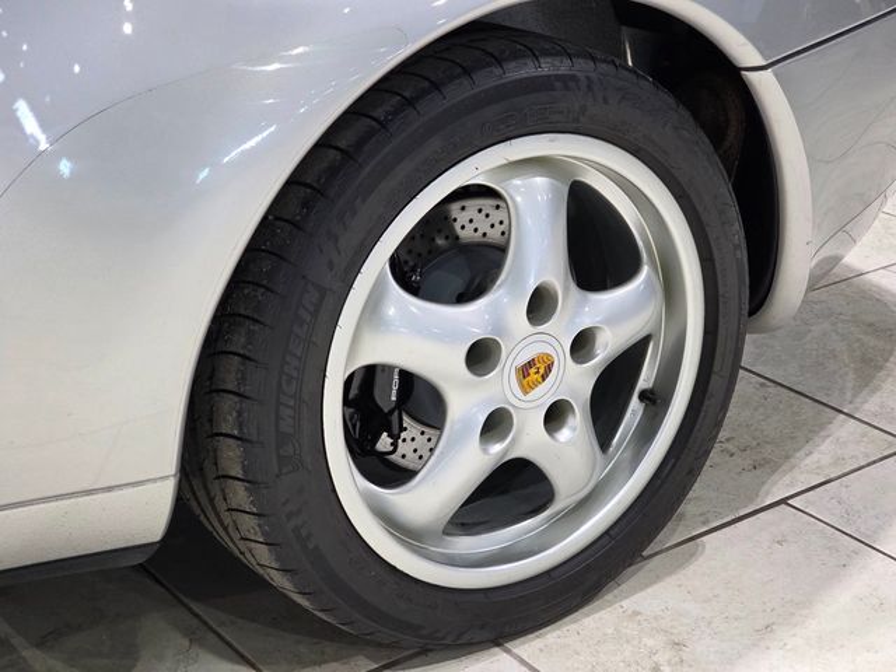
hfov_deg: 28.2
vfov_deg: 21.3
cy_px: 336
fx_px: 1786
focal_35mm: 69
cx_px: 448
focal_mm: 7.9
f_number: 2.4
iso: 400
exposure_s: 1/120
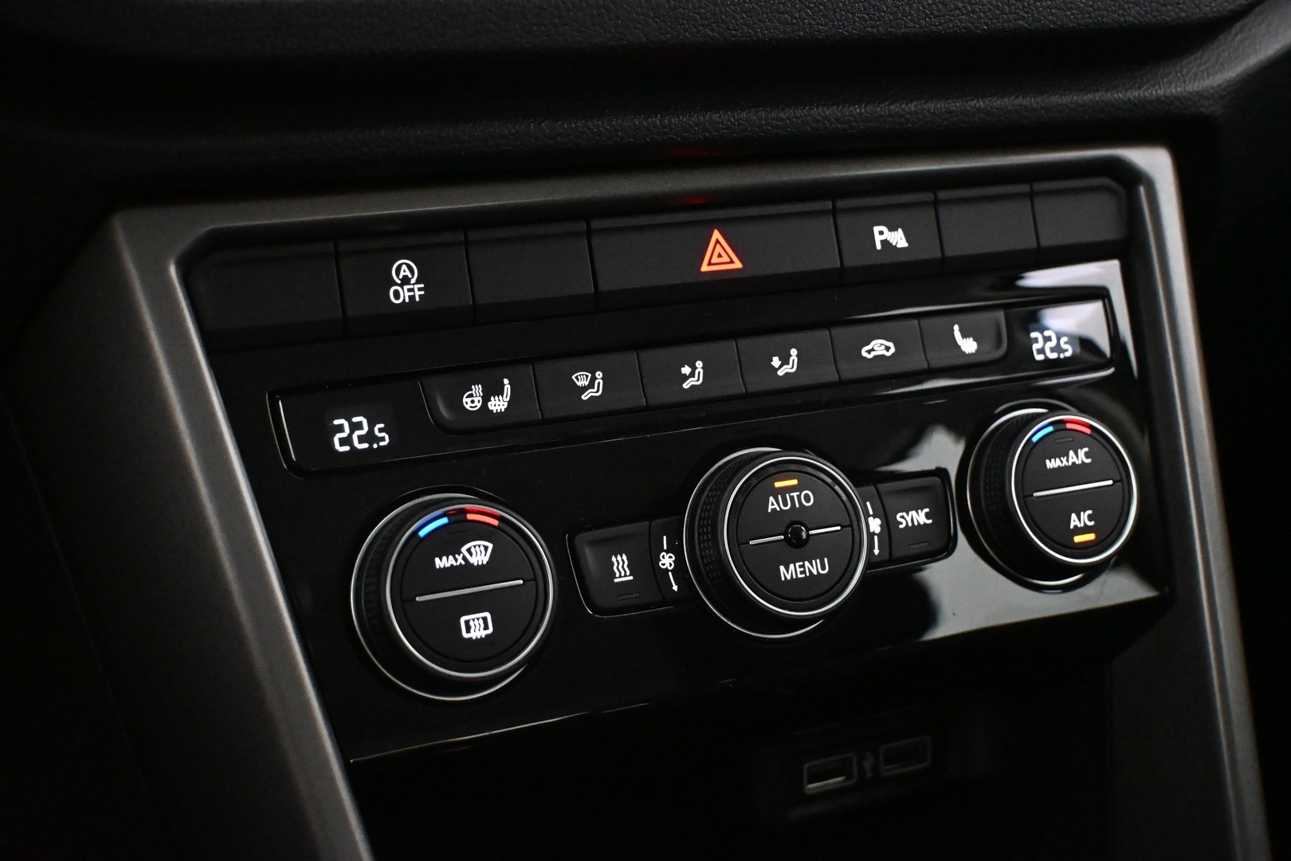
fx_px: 1641
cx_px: 646
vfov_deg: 29.4
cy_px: 430
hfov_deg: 43.0
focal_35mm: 46
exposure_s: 1/60
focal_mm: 30.5
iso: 10000
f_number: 4.8
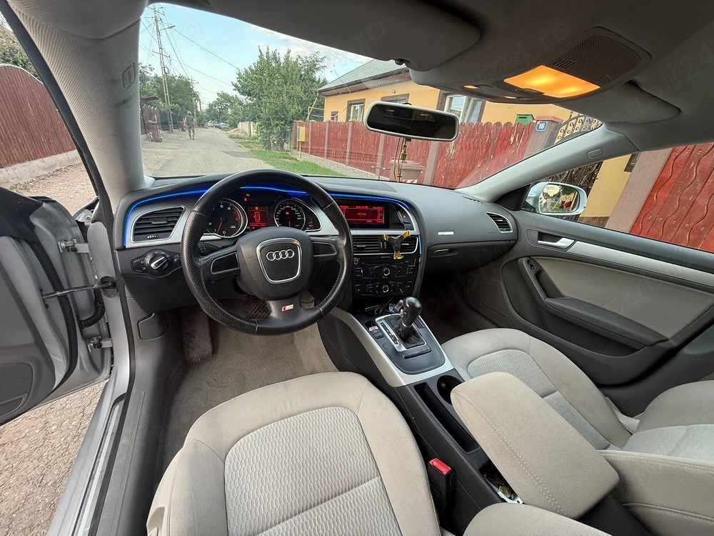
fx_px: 289
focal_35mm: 14
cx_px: 357
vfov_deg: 85.7
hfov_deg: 102.1
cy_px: 268
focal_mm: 2.22
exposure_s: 1/99
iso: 160
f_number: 2.2
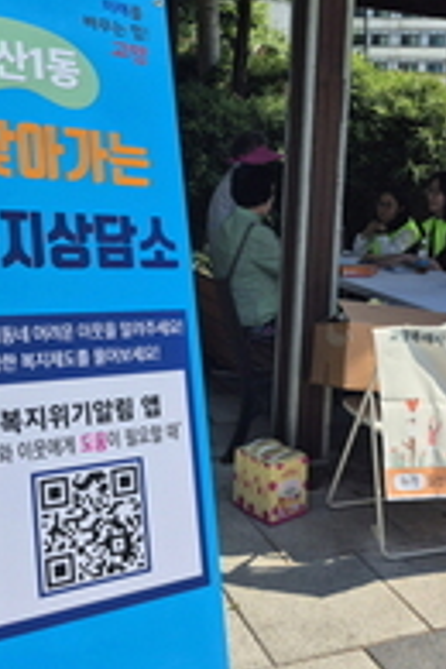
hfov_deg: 30.9
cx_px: 309
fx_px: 799
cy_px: 300
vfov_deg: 45.4
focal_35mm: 43
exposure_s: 1/2000
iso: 25
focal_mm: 5.4
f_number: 1.8
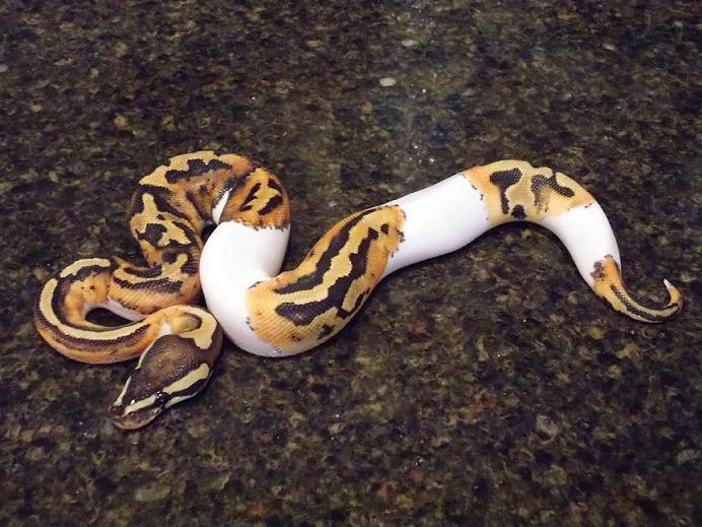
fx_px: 933
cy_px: 264
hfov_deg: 41.2
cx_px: 351
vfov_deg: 31.5
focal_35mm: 46
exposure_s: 1/15
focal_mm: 8.1
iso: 1600
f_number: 3.7
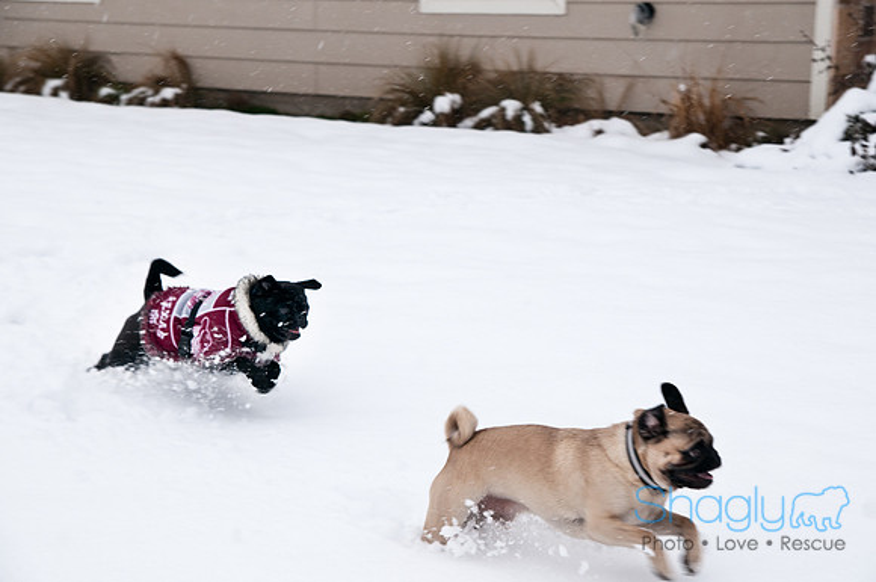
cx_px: 438
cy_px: 291
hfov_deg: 27.0
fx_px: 1822
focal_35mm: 75
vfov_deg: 18.1
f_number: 4
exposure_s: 1/200
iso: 100
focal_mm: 50
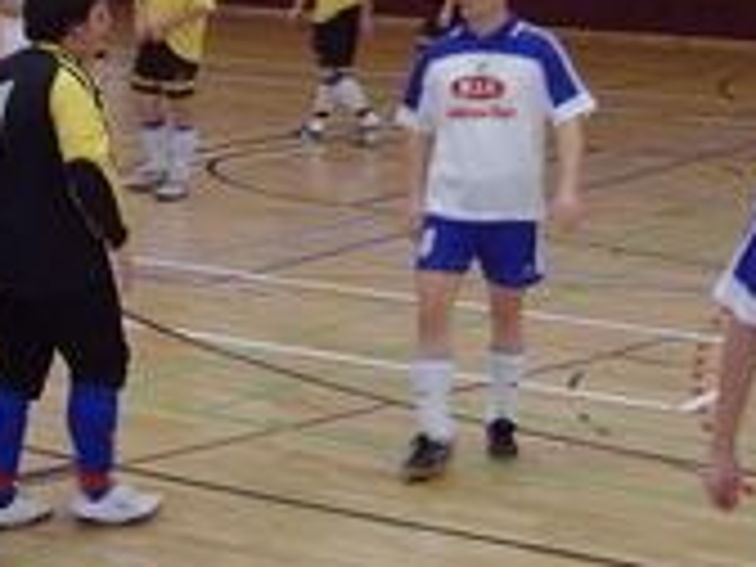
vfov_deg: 12.6
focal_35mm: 116
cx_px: 130
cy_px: 34
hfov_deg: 16.8
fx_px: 2533
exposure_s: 1/20
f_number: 3.5
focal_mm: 6.6
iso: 200
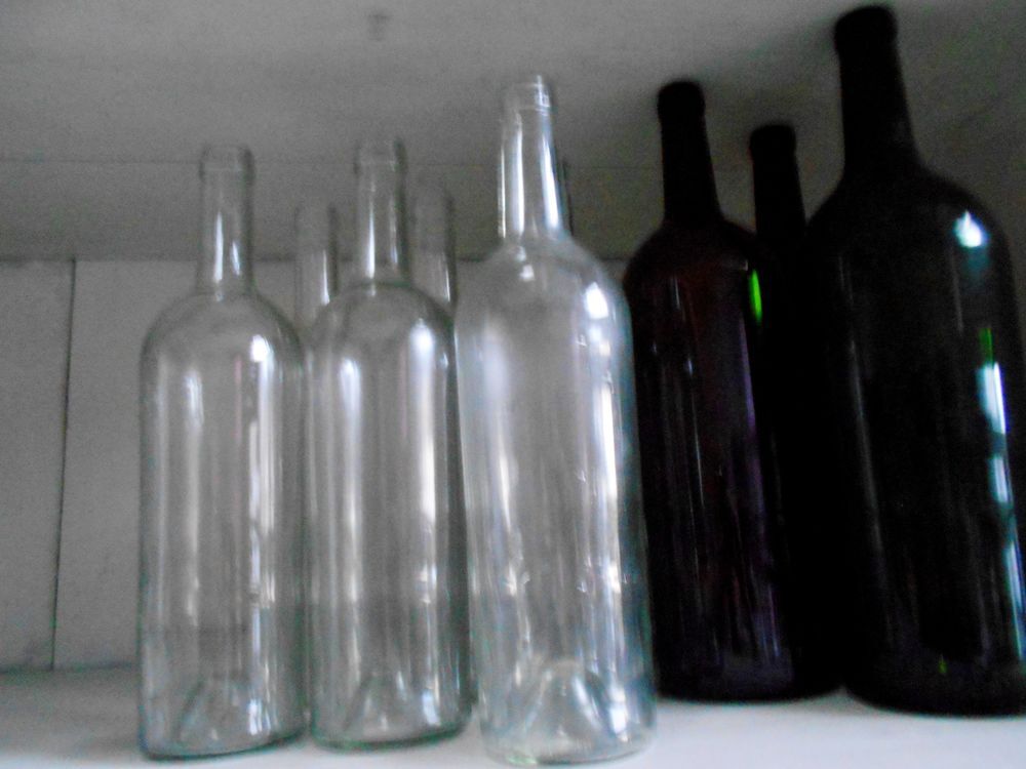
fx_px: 771
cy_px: 384
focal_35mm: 26
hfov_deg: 67.3
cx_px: 513
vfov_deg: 53.1
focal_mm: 4.6
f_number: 3.2
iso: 800
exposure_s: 1/5
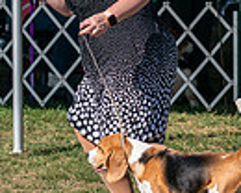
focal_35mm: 453
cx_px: 190
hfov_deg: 4.3
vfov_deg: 3.4
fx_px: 3231
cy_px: -20
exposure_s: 1/2000
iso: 200
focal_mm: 93
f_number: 5
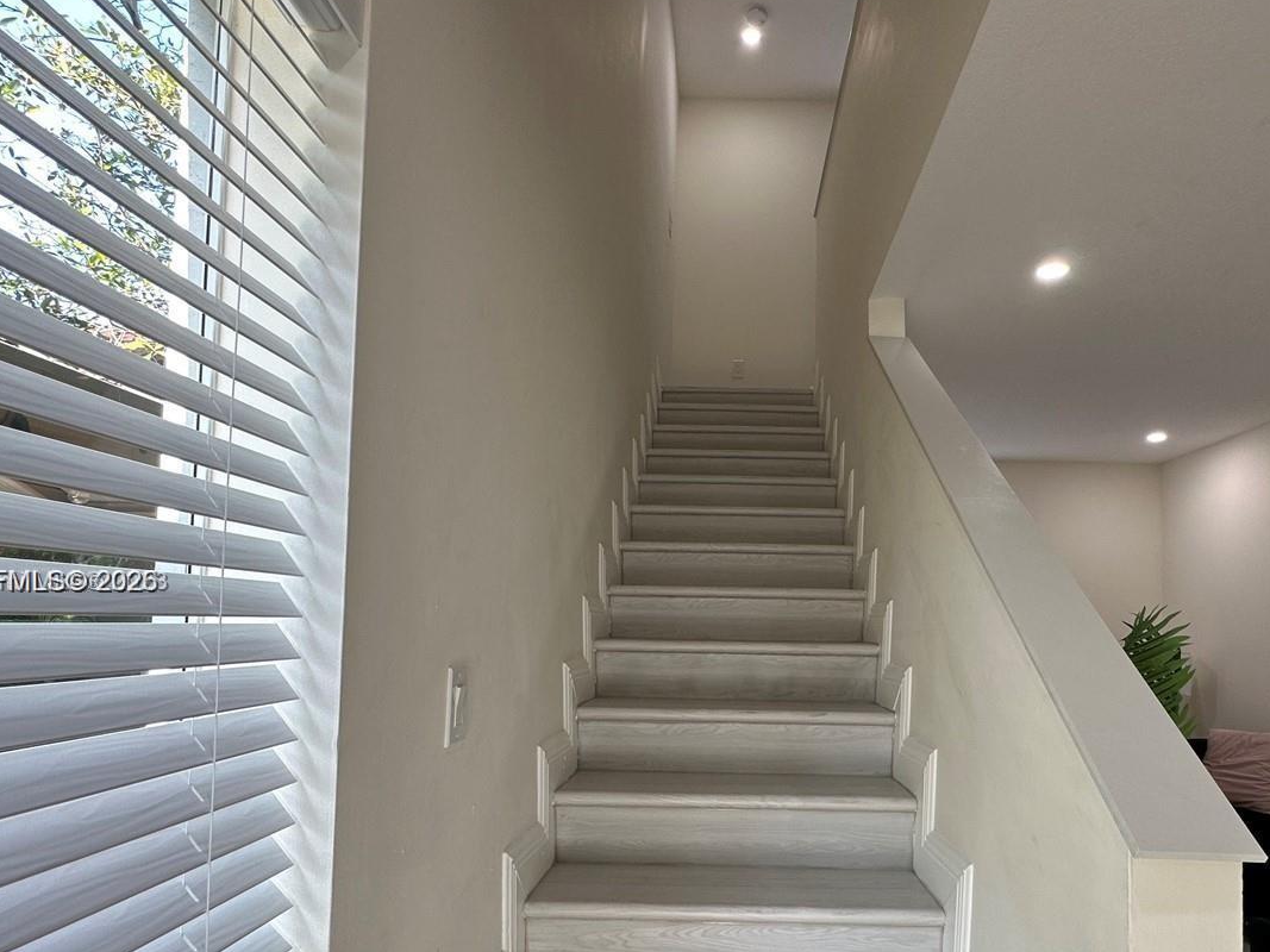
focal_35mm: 21
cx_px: 739
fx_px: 770
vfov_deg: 62.7
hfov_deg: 78.4
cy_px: 583
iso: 80
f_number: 2.2
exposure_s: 1/120
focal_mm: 2.22
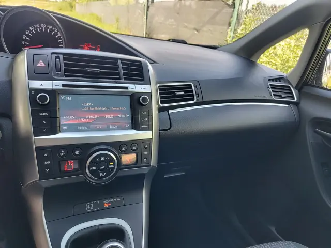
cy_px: 124
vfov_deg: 58.9
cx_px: 166
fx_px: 220
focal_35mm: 23
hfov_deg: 73.9
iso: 100
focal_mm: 5.56
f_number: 1.8
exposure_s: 1/132
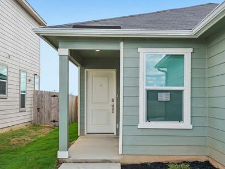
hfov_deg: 38.9
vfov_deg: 29.6
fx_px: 318
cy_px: 97
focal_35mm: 49
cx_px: 119
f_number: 9
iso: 200
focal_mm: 32
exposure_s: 1/200
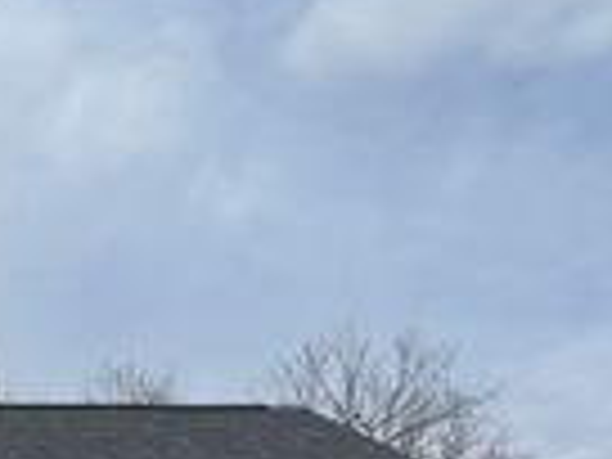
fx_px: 1556
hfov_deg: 20.7
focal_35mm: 88
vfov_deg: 15.0
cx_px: -126
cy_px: 781
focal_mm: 6.76
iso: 80
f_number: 1.78
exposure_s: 1/7353
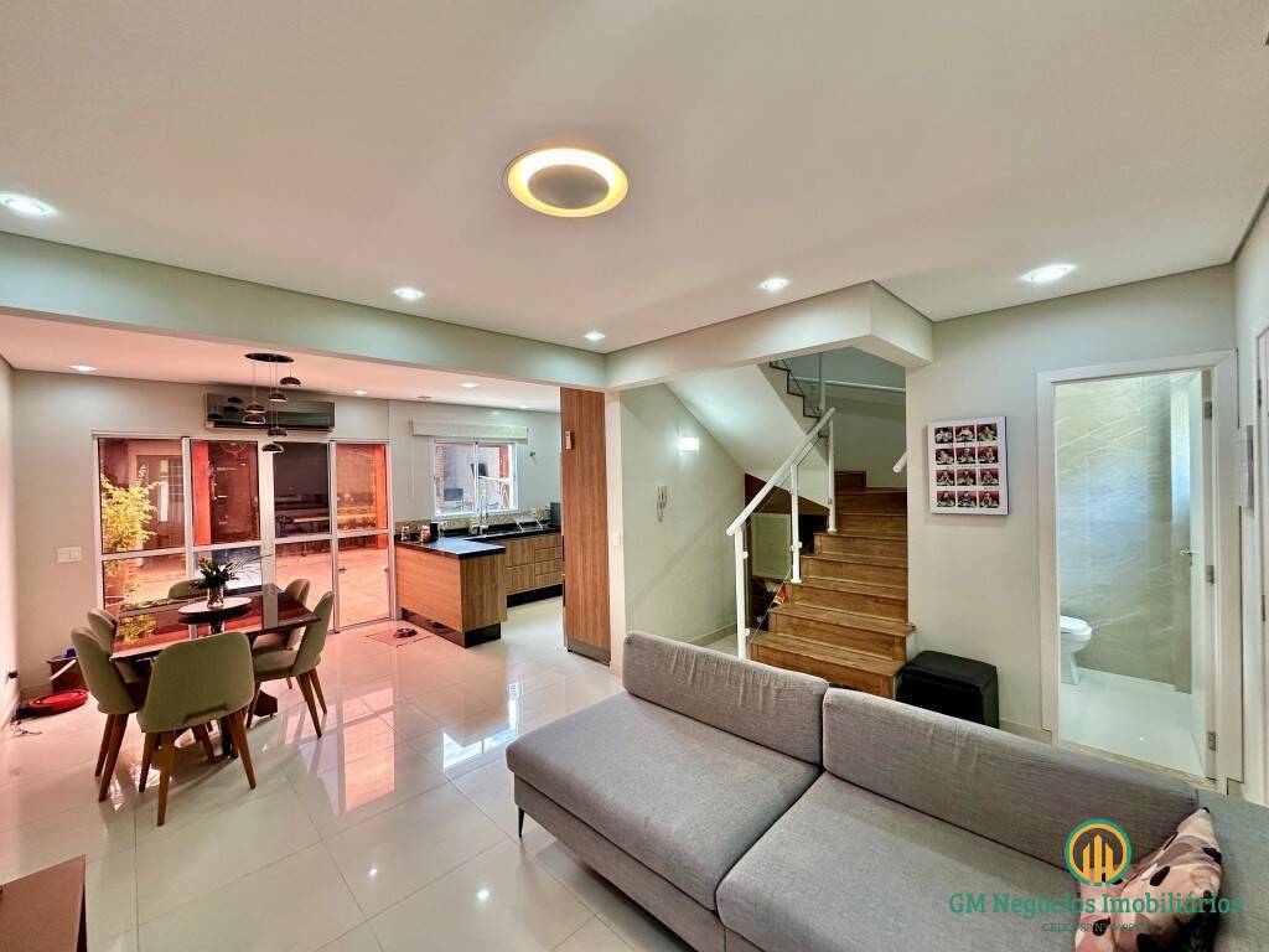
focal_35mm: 14
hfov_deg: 102.1
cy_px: 476
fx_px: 513
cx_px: 634
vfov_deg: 85.7
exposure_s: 1/120
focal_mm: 2.22
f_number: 2.2
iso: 200
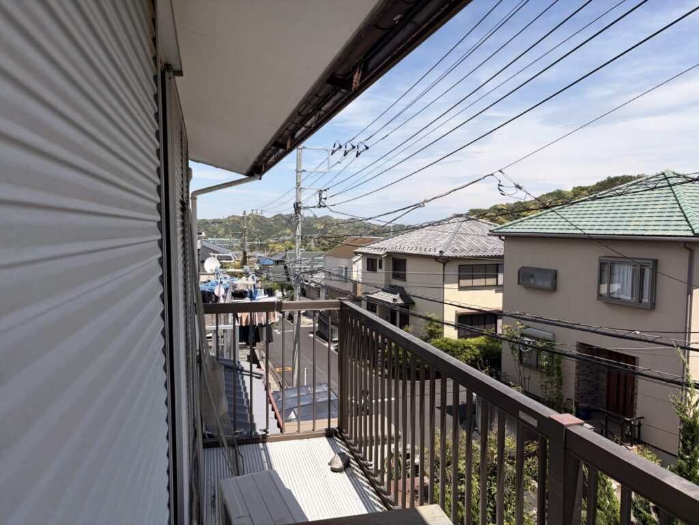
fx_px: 525
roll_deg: -0.2
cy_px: 262
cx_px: 350
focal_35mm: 26
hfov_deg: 67.3
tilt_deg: -4.1
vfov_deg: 53.1
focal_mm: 5.96
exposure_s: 1/3279
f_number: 1.6
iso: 50
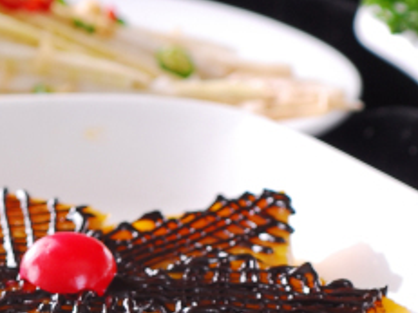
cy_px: 392
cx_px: 141
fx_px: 4635
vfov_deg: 3.9
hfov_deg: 5.2
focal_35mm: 384
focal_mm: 60
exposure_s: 1/200
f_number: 5.6
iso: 100
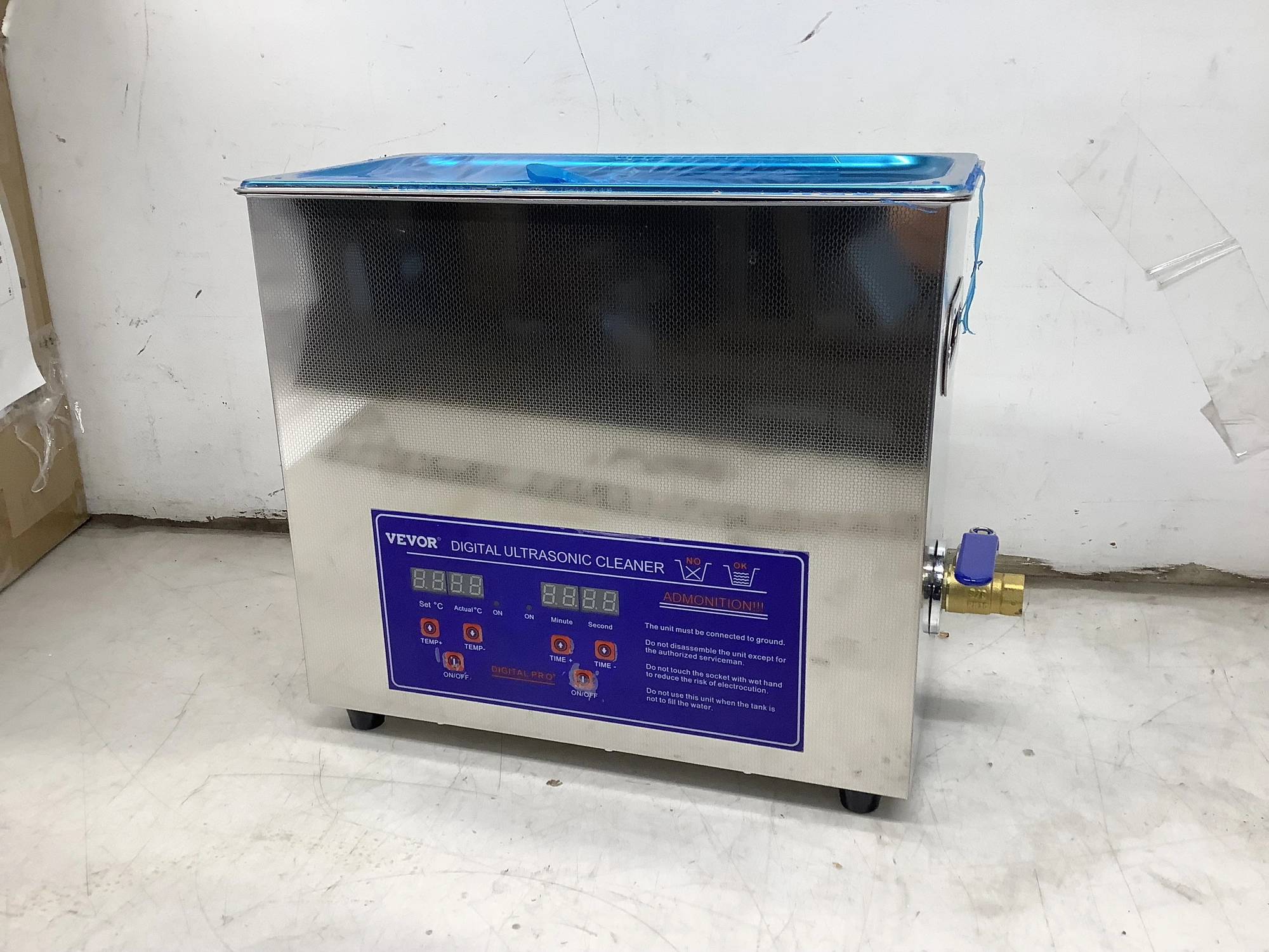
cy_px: 476
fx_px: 1136
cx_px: 634
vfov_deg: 45.4
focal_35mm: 31
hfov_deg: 58.4
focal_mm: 3.3
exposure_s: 1/120
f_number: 2.4
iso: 80
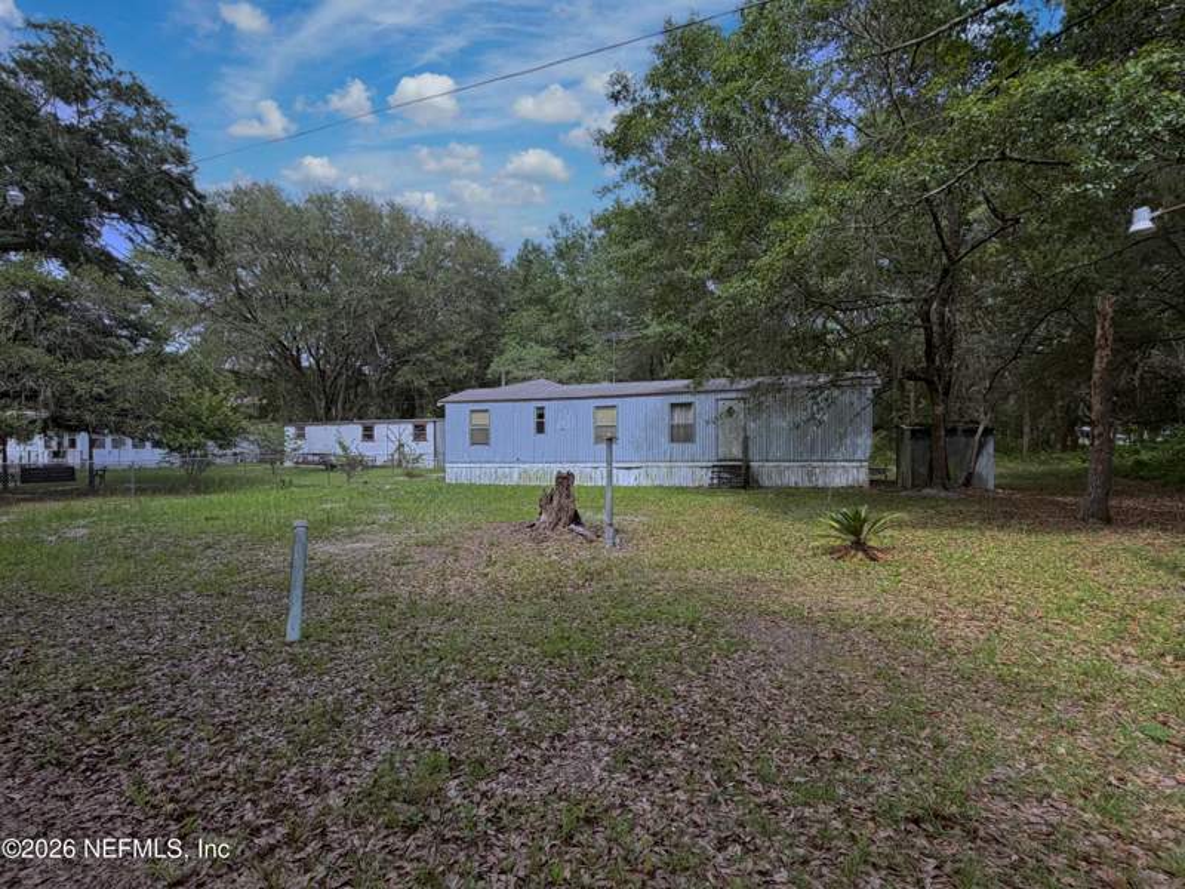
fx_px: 650
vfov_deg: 68.7
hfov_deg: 84.7
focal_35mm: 19
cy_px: 444
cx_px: 592
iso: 40
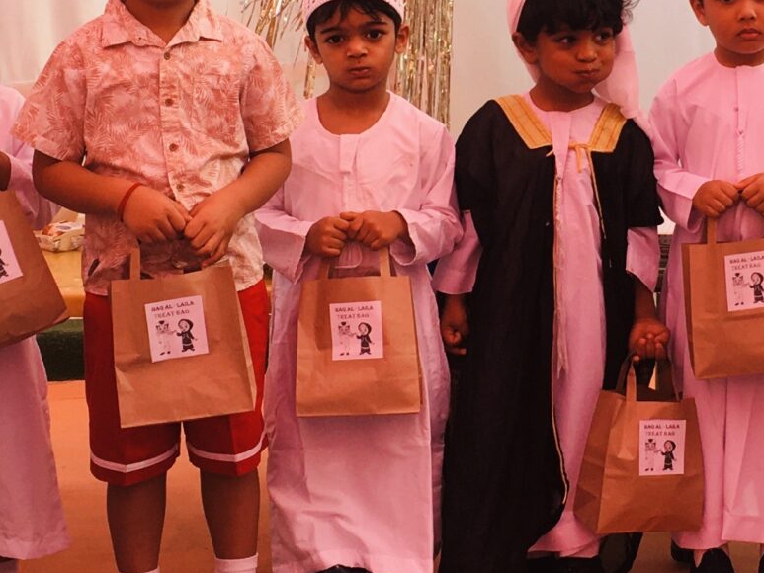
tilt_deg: -8.6
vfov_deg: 15.3
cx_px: 568
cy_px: 78
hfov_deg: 20.3
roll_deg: +0.5
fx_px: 2119
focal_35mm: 96
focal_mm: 4.15
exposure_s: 1/100
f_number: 2.2
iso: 32
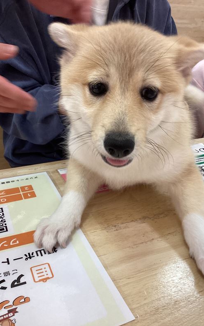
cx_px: 107
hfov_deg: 38.3
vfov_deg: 58.1
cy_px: 163
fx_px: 294
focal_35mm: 33
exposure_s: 1/50
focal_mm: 3.3
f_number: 2.4
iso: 64
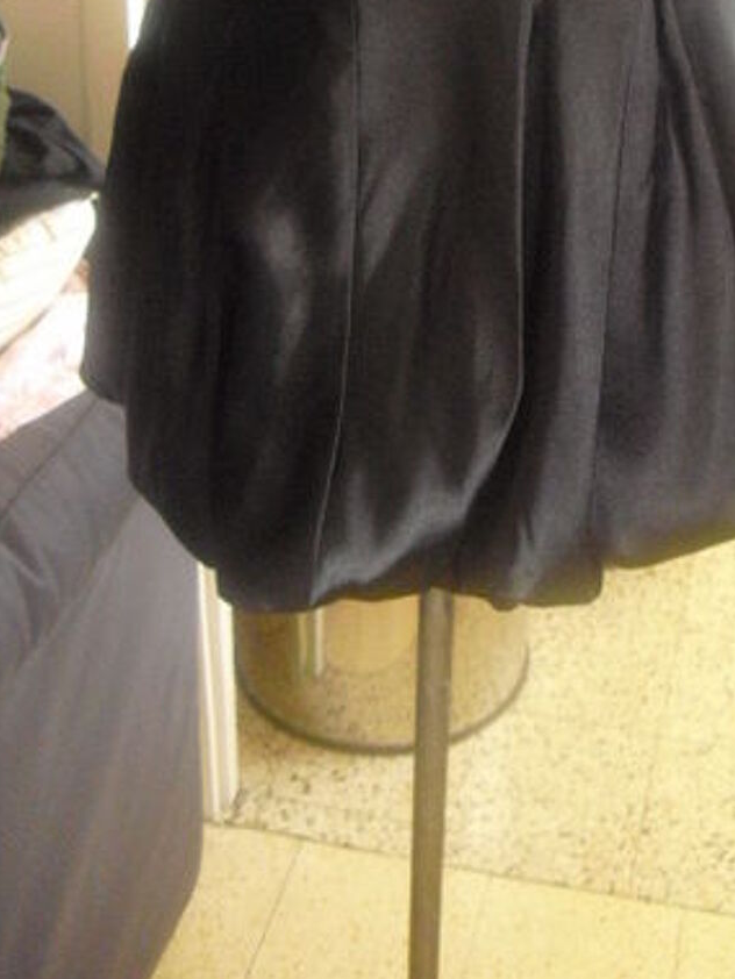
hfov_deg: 25.3
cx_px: 578
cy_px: 282
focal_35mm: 57
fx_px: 1613
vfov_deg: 33.3
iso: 800
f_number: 3.1
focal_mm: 6.3
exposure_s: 1/8
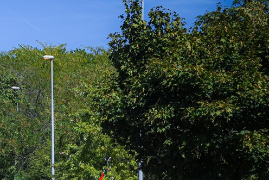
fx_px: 1121
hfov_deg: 13.4
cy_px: 194
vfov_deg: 9.1
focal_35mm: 150
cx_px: -29
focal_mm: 62
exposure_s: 1/6400
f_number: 2.8
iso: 160
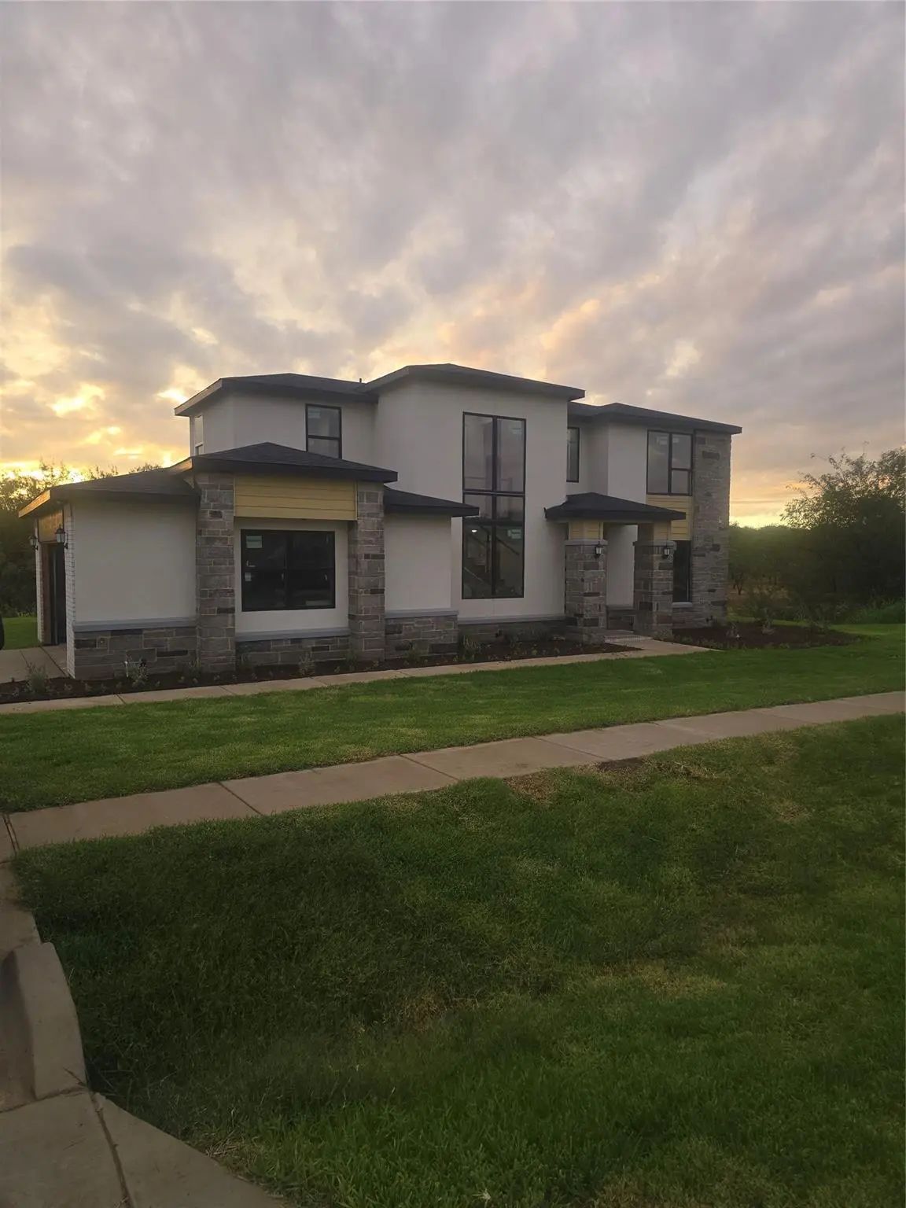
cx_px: 453
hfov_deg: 58.9
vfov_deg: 73.9
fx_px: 803
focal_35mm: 23
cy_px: 604
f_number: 1.7
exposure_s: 1/60
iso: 12
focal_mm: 6.3
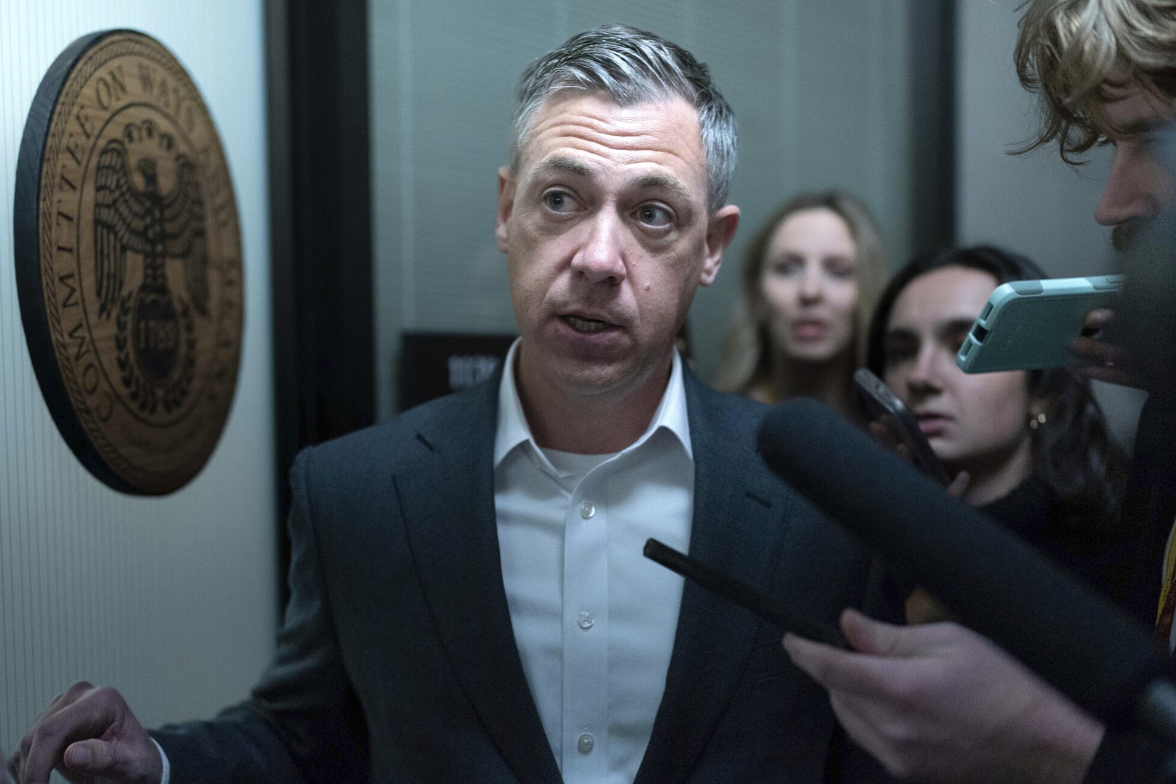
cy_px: 497
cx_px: 511
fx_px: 1503
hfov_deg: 42.7
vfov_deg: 29.1
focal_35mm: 46
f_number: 1.6
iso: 2000
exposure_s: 1/320
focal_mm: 35
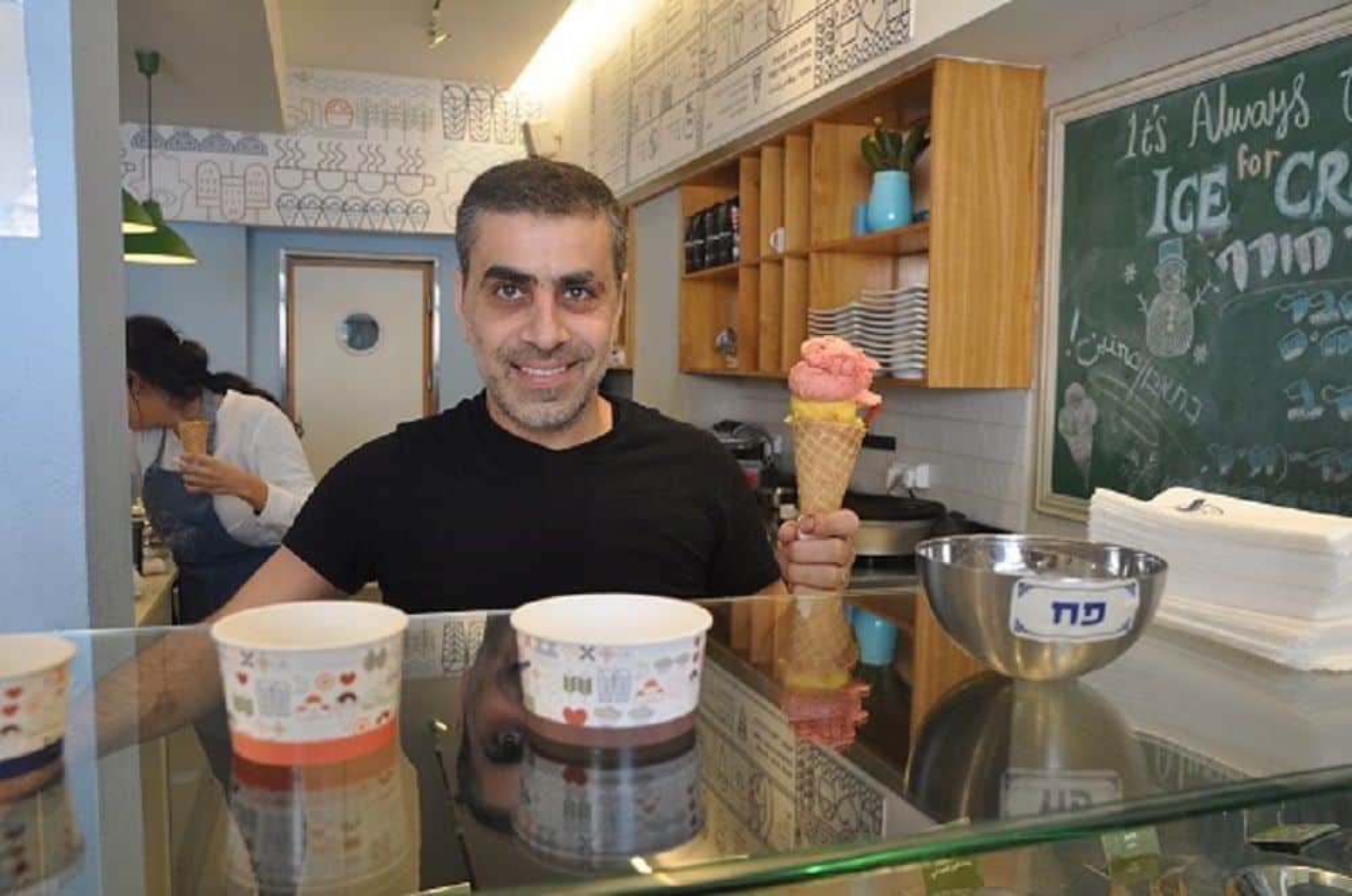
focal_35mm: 28
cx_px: 676
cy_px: 448
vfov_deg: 45.5
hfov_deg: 64.6
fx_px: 1068
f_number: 5.6
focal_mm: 19
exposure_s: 1/30
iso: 250
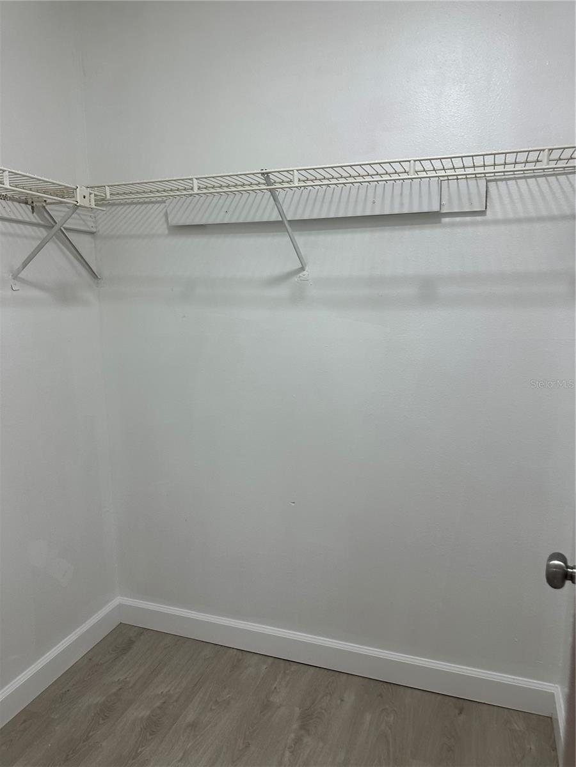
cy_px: 384
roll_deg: +2.6
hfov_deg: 56.8
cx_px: 288
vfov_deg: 71.6
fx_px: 532
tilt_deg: -12.1
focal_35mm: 24
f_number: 1.78
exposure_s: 1/120
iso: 100
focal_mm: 6.86
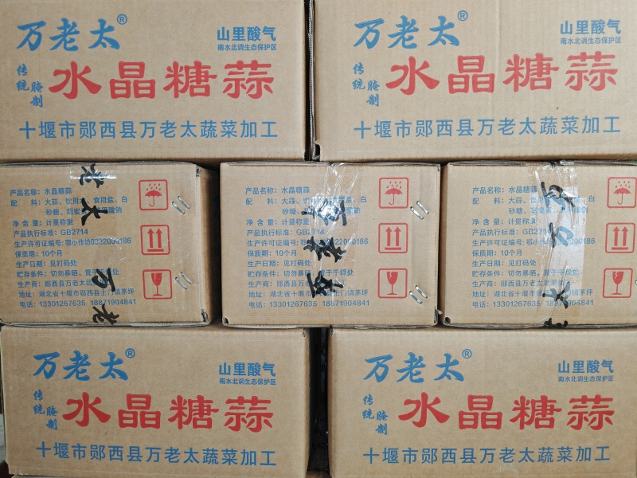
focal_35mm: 27
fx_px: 497
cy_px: 239
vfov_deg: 51.4
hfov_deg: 65.3
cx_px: 318
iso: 320
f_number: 1.6
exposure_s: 1/50
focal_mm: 7.62
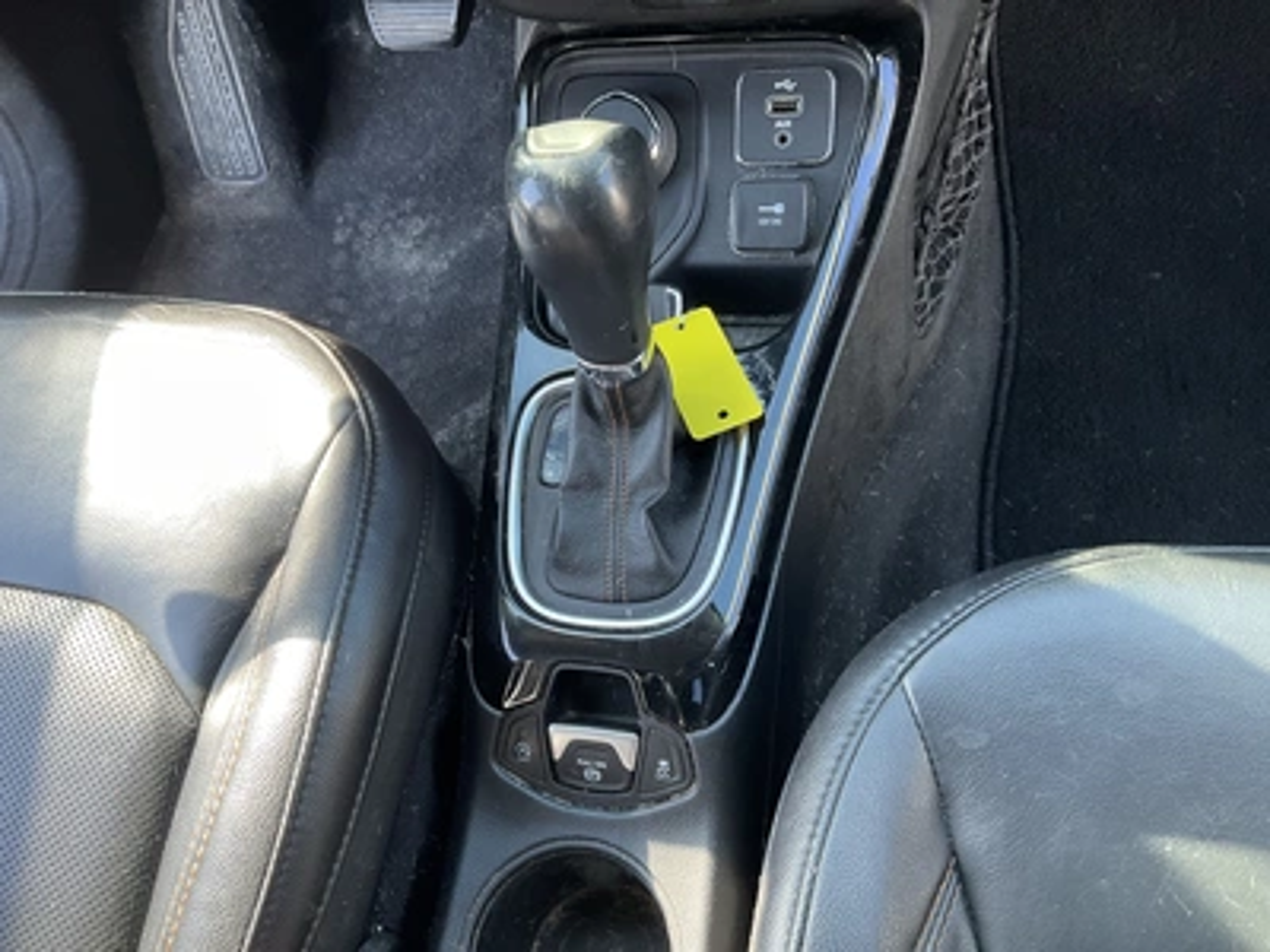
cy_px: 476
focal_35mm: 29
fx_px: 1064
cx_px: 635
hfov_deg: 61.7
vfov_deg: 48.2
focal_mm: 3
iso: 64
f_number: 1.8
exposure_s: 1/87
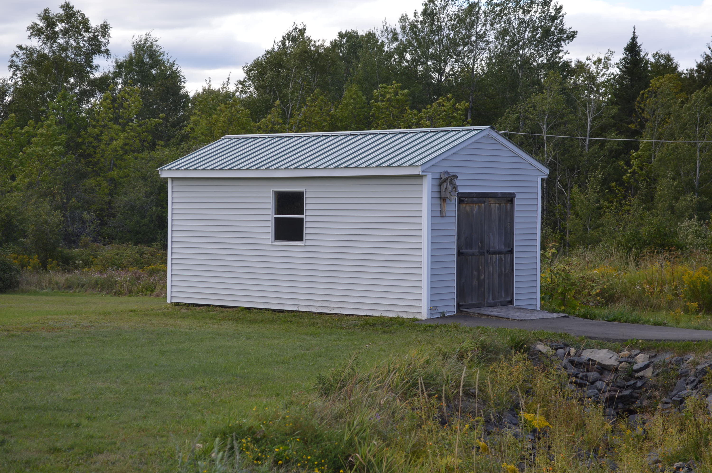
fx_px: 1482
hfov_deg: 27.0
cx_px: 356
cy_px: 236
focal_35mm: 75
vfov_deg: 18.1
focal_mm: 50
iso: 100
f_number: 6.3
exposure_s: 1/160
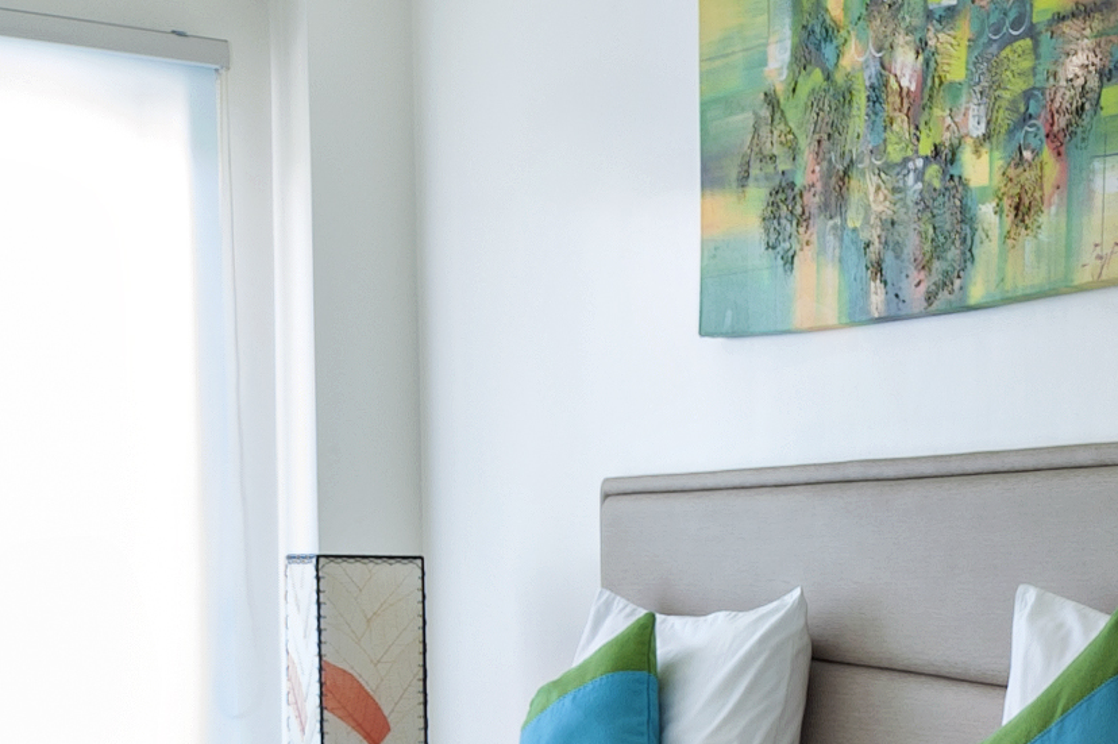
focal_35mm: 72
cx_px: 1312
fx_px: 2235
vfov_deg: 18.6
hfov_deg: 25.5
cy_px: 659
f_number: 20
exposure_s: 2.5
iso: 100
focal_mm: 14
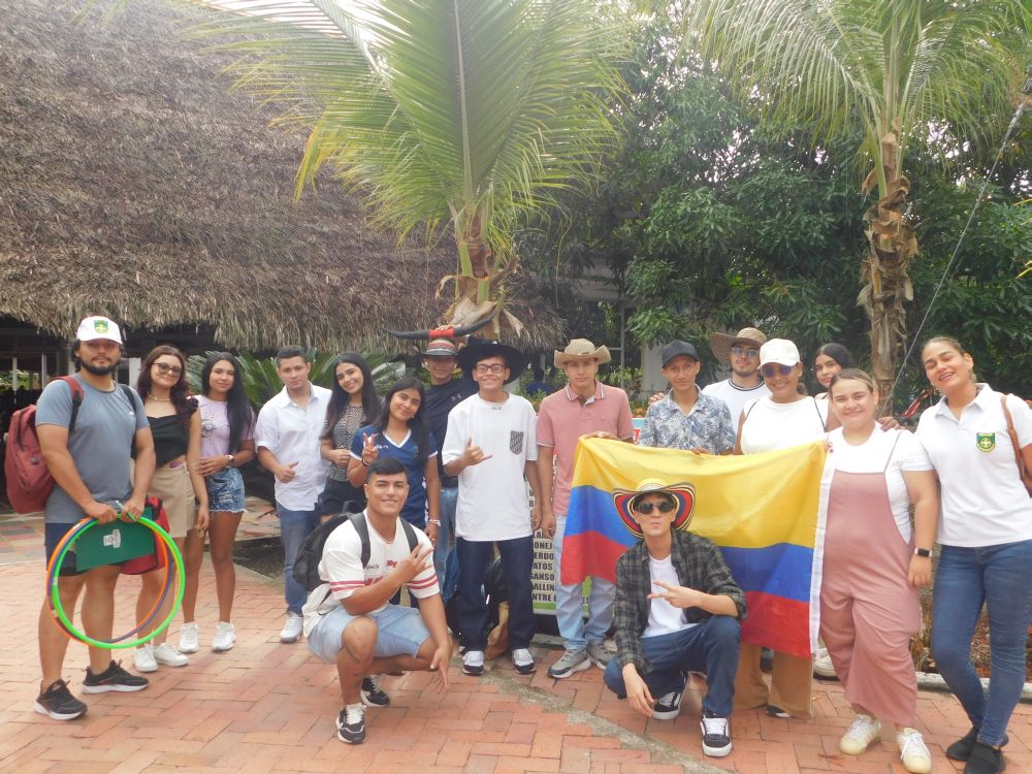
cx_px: 516
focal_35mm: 30
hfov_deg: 60.0
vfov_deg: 46.8
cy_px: 387
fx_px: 894
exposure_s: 1/400
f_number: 3.2
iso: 125
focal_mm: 5.3
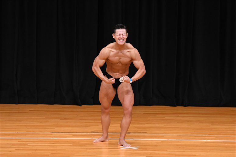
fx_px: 1769
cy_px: 78
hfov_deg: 7.6
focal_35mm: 270
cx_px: 118
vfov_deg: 5.1
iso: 3200
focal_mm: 180
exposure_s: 1/400
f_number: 5.6
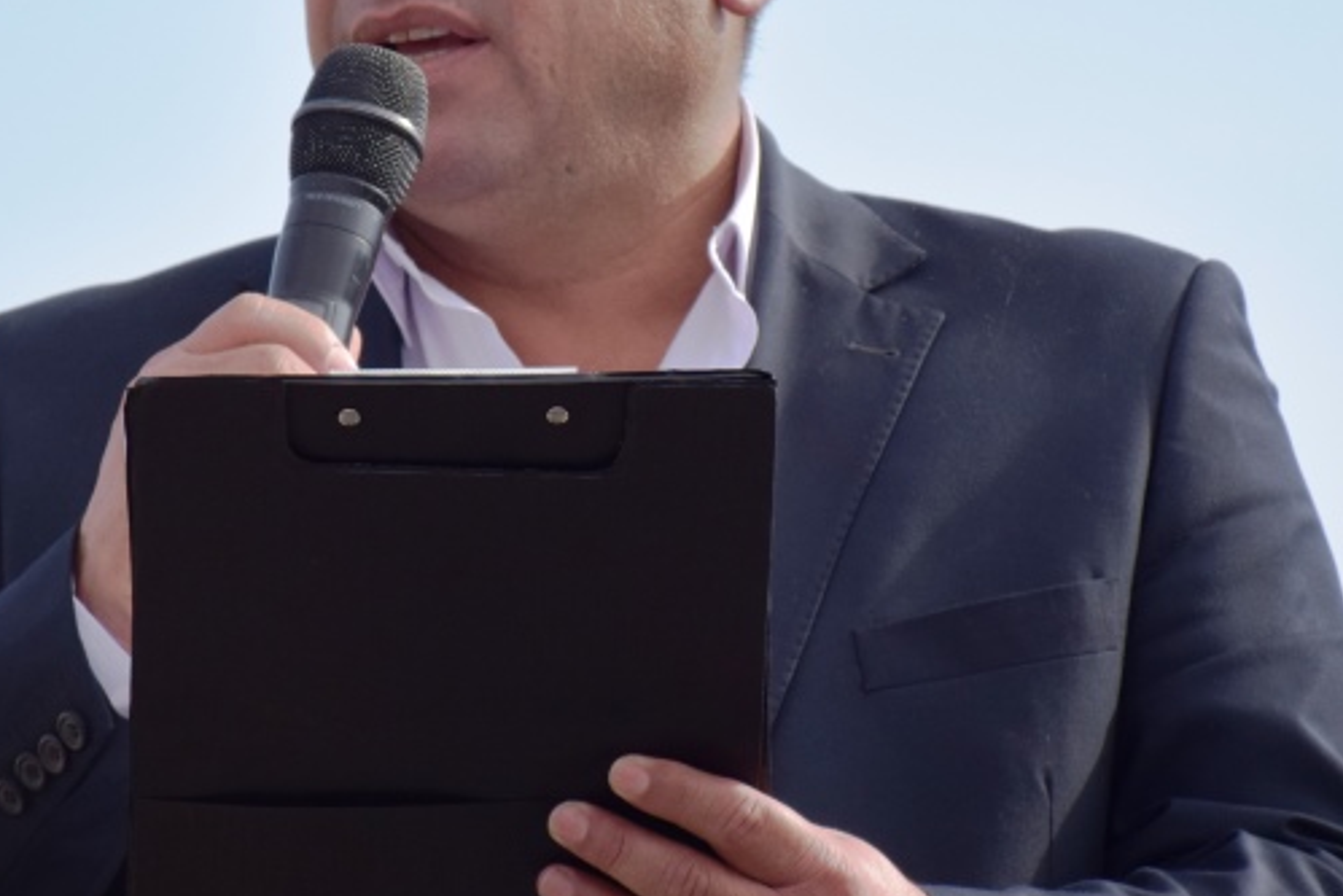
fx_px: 16082
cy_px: 241
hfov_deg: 4.8
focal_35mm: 431
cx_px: 568
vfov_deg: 3.2
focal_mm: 140
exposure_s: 1/2000
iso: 400
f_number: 5.6
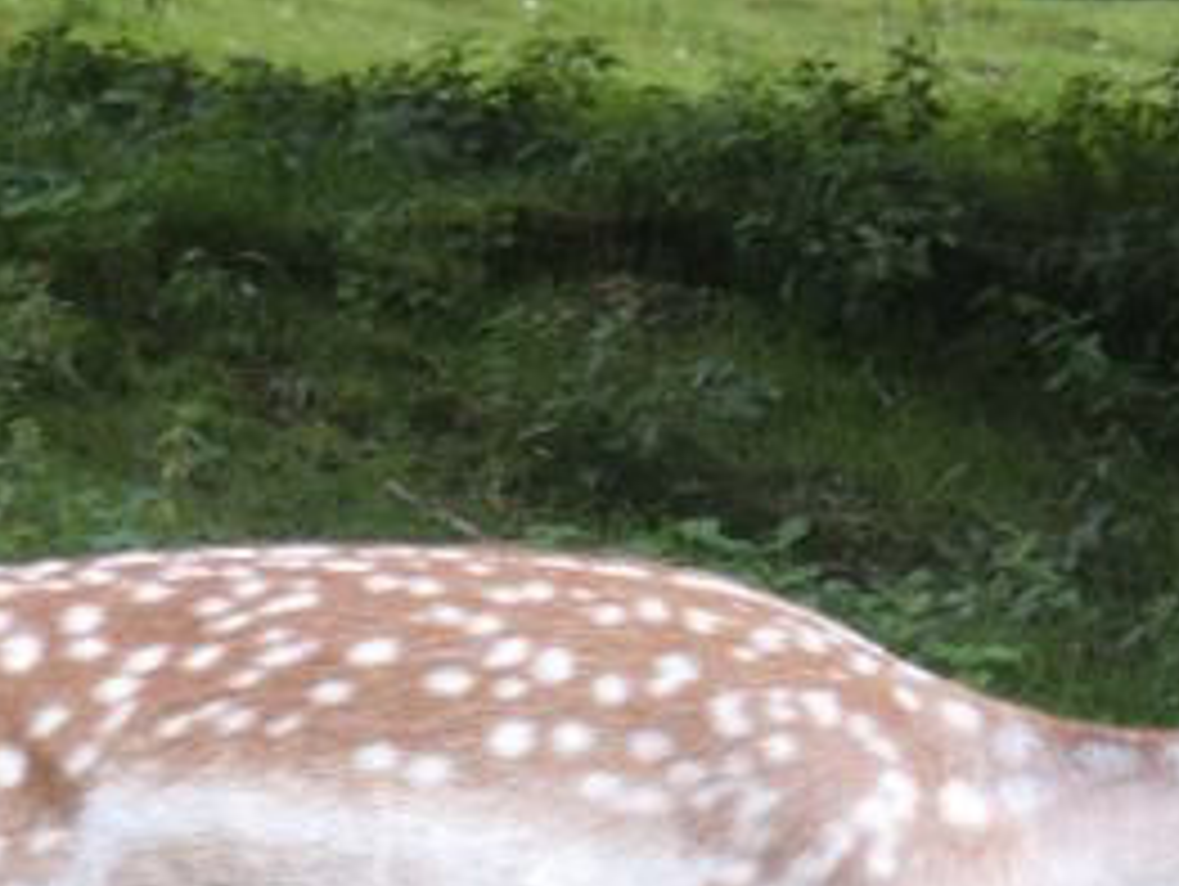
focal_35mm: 318
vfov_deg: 4.7
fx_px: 10841
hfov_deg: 6.2
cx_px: 1040
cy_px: 1007
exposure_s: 1/125
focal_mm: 28.23
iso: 80
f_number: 3.6
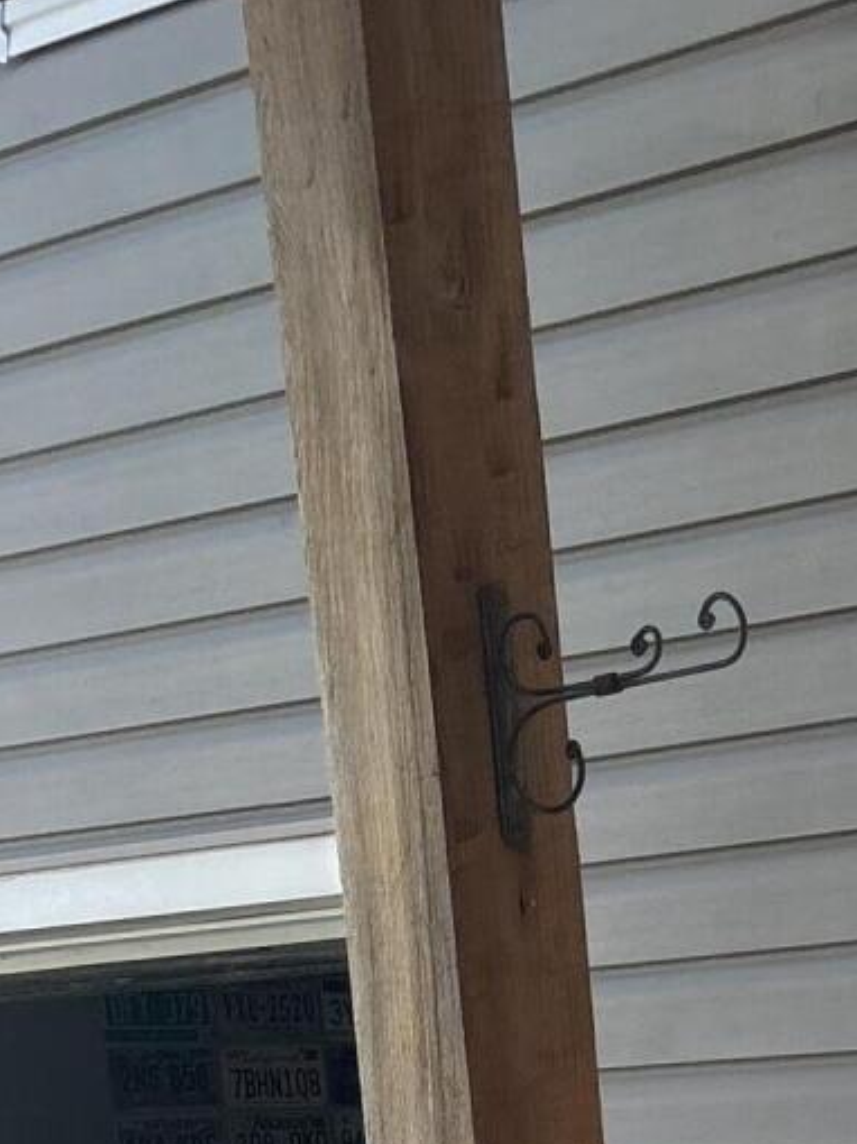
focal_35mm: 102
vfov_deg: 16.7
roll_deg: +1.3
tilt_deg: -11.9
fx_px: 3370
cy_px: 1911
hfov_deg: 13.4
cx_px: 1393
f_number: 1.6
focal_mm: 5.96
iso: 50
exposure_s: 1/1751
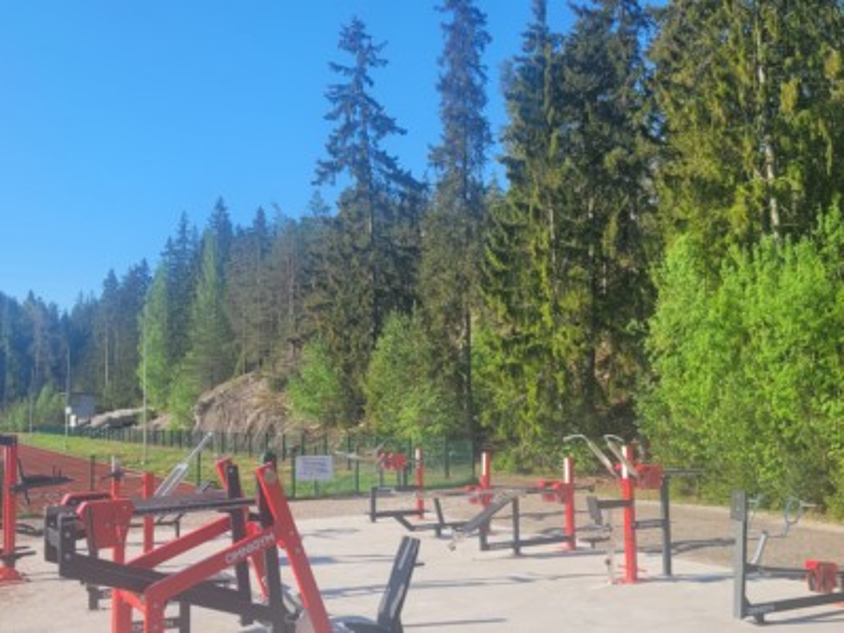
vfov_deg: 53.1
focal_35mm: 26
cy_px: 316
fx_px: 634
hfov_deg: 67.3
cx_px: 422
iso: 40
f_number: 1.8
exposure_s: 1/1429
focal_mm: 5.4
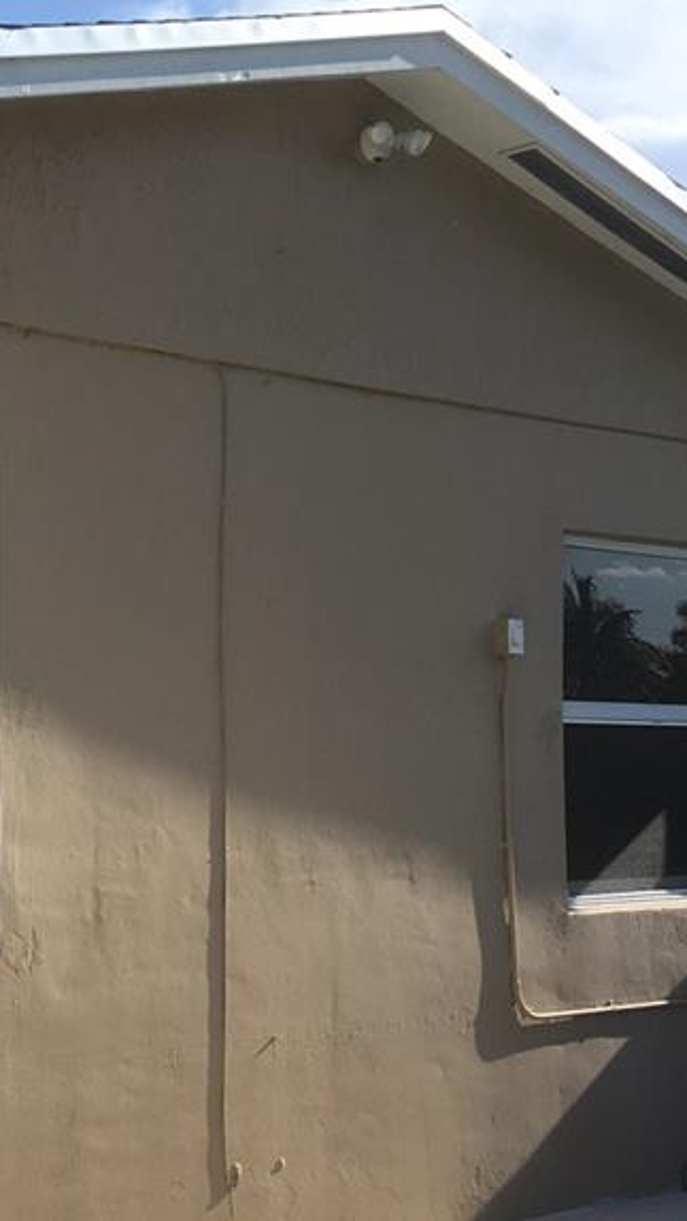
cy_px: 591
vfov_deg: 31.9
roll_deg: -2.1
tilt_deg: +8.1
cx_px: -83
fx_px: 2137
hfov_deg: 17.6
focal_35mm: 66
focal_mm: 4.15
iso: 25
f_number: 2.2
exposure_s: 1/1399
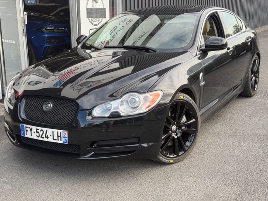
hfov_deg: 38.2
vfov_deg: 29.1
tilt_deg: -14.0
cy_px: 97
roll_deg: +1.4
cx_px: 132
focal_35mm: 50
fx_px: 387
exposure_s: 1/407
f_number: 1.78
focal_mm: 6.76
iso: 64
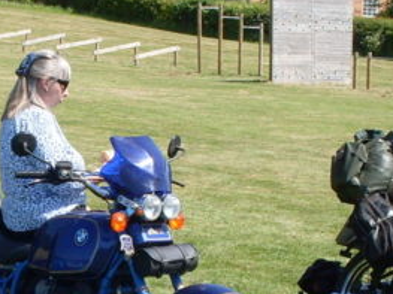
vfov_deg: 9.9
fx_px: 1679
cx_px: 58
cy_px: 330
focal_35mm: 148
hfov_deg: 13.3
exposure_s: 1/180
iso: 80
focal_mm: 6.3
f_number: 8.4
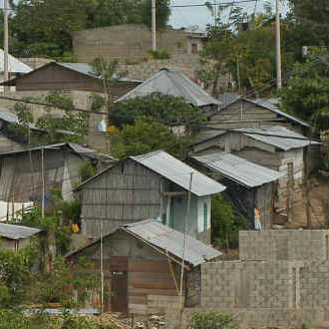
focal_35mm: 306
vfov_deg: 5.7
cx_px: -110
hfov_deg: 5.7
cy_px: 319
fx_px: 3290
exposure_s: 1/160
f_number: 11
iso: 200
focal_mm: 80
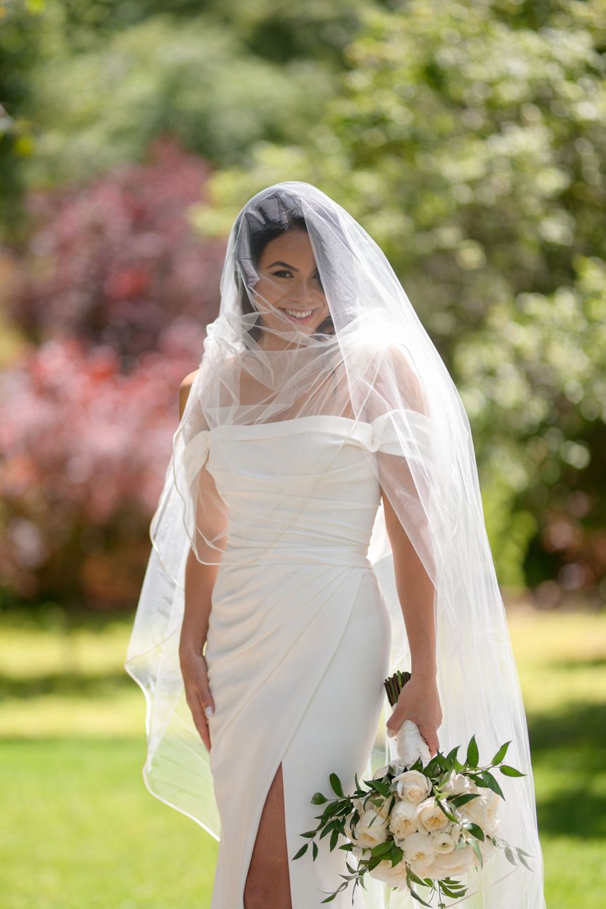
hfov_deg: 14.1
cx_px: 262
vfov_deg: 21.0
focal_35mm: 97
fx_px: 2449
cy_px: 510
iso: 31
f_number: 1.4
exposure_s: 1/800
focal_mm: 85
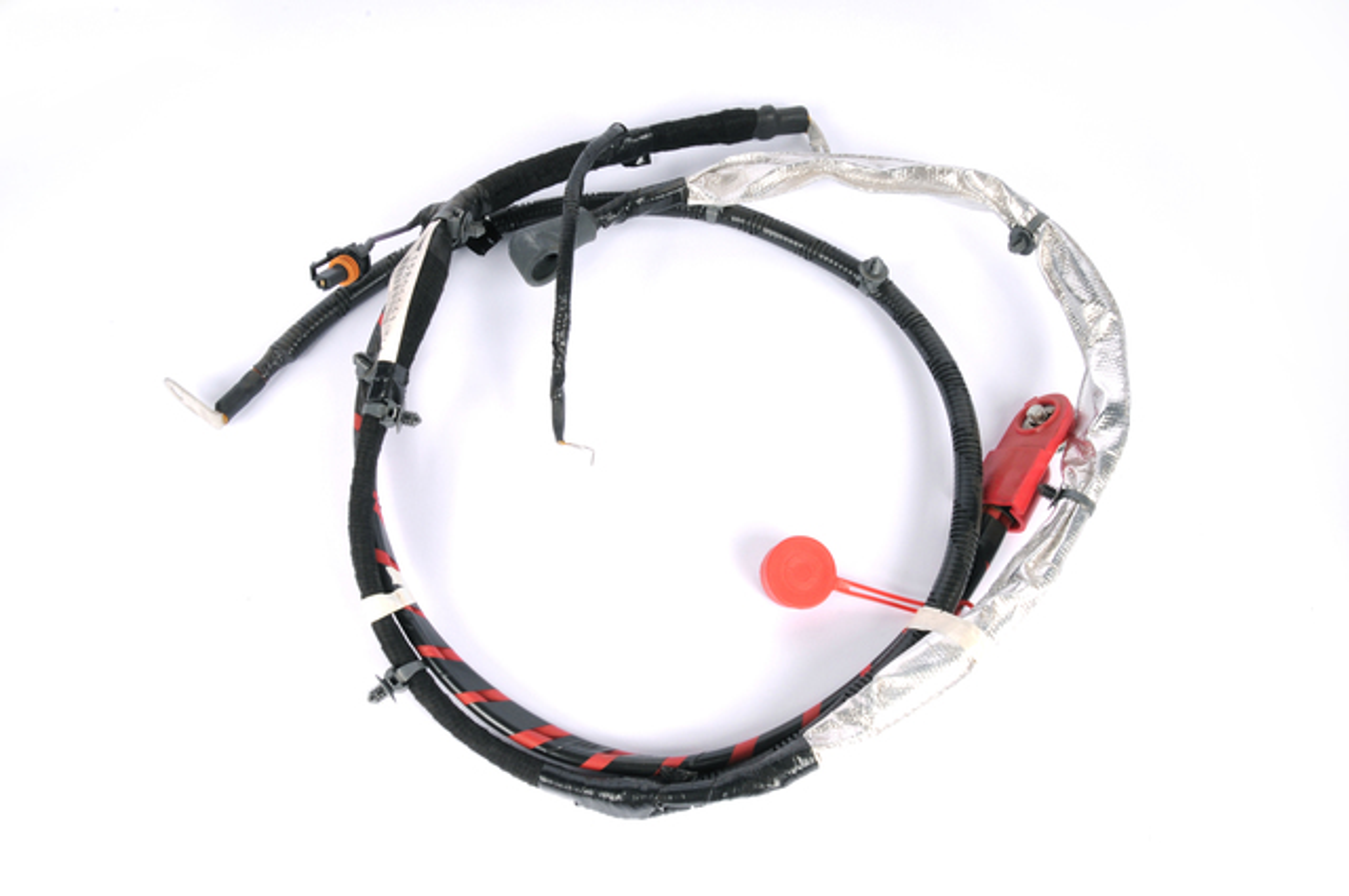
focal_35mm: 30
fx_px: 1123
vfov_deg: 43.5
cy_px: 448
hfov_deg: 62.0
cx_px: 674
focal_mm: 20
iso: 320
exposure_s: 1/200
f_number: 22
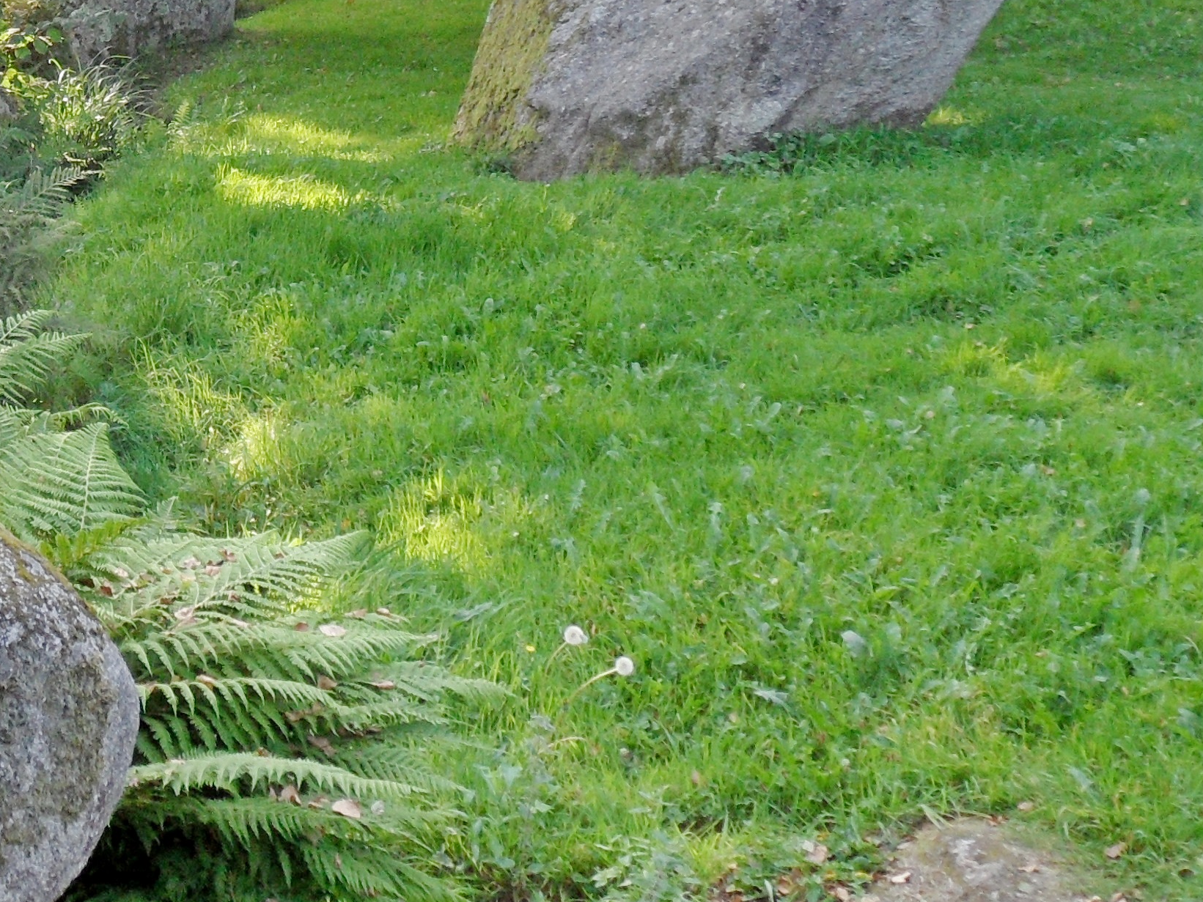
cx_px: 140
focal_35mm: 78
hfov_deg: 24.4
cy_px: 154
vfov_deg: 18.7
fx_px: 2711
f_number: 3.4
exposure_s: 1/125
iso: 80
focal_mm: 5.3
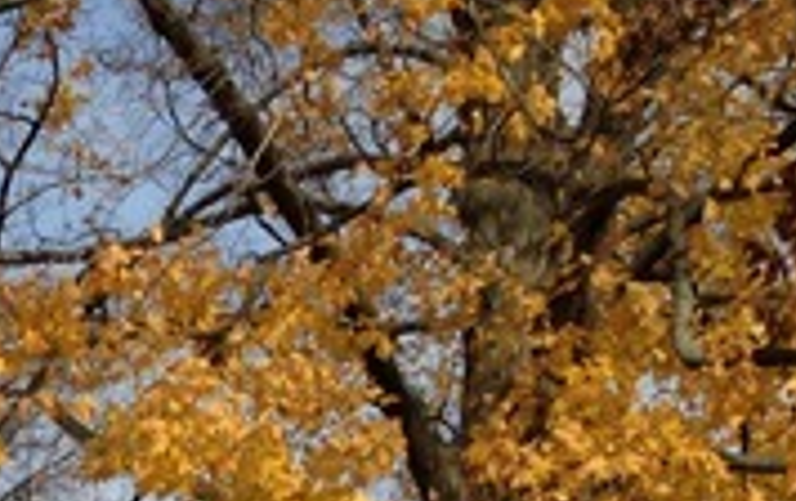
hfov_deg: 14.2
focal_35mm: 137
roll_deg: -1.2
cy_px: 939
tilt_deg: +6.6
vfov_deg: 9.1
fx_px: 2978
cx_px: -432
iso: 50
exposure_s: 1/1695
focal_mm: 4.12
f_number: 2.4
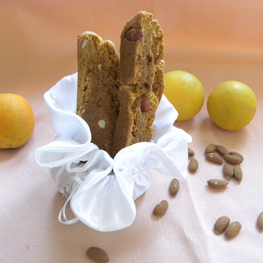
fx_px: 275
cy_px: 136
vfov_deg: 51.1
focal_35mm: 32
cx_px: 135
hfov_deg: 51.1
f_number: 2.8
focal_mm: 4.6
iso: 400
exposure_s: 1/60.7
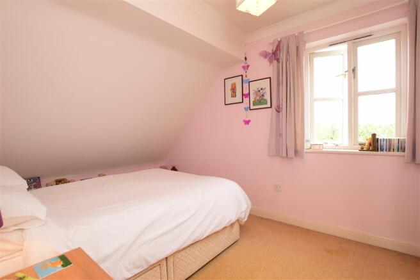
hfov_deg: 95.0
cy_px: 140
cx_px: 210
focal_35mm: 16
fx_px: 192
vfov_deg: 72.0
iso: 400
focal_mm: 11
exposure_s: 1/30
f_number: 8
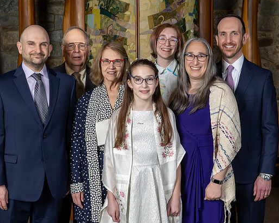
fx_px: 520
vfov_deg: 24.2
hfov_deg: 30.0
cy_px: 108
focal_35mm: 63
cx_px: 152
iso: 640
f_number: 9
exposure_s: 1/200
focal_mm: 32
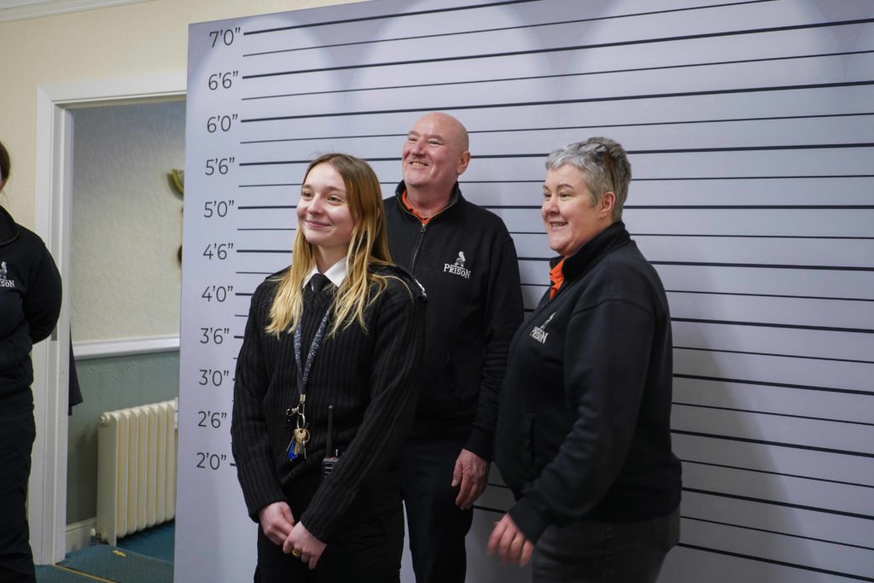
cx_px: 437
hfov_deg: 55.8
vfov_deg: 38.9
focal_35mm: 34
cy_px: 292
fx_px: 826
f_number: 4
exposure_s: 1/50
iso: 800
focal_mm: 34
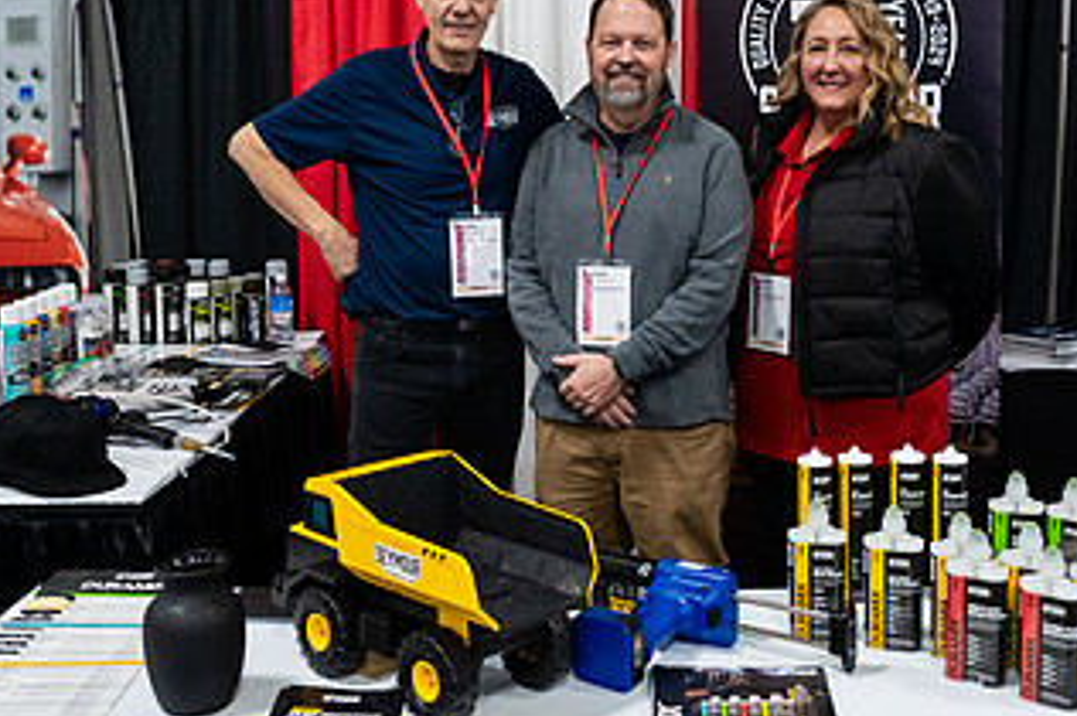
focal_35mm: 46
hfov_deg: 42.7
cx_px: 610
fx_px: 1375
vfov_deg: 29.0
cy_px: 234
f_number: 3.2
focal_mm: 24
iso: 2500
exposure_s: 1/200
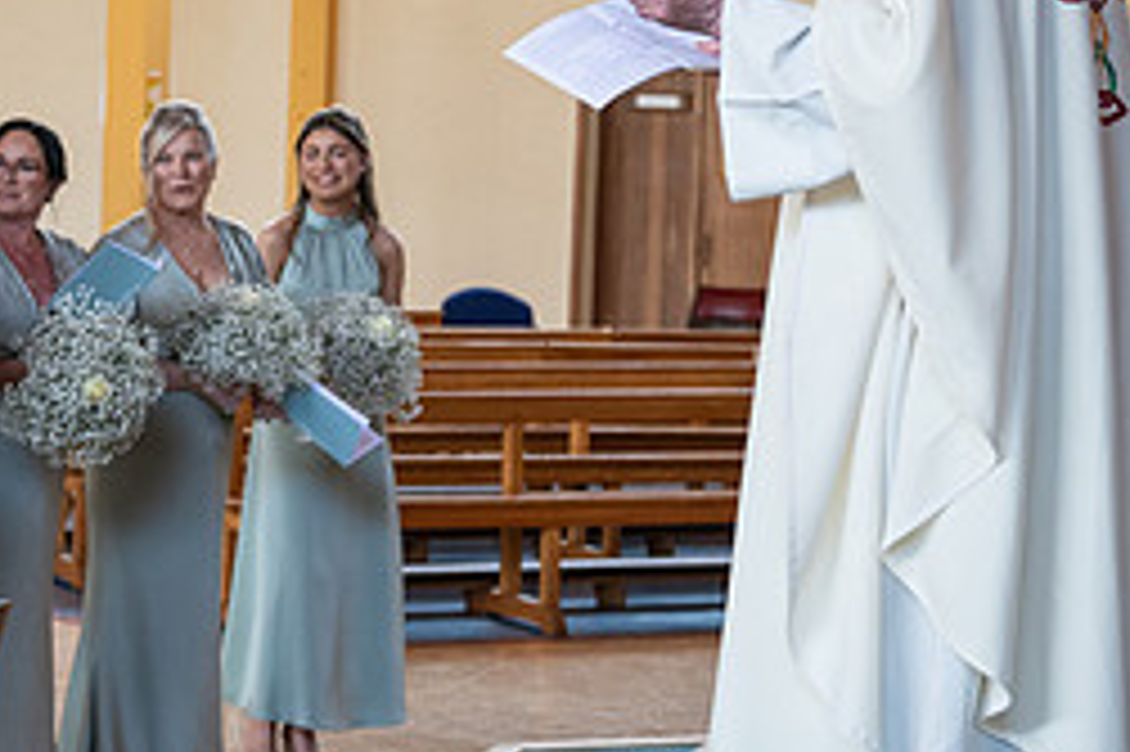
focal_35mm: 111
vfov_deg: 12.3
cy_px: 209
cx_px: -9
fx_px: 3482
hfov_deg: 18.0
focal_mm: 48
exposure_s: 1/160
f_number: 3.5
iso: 640
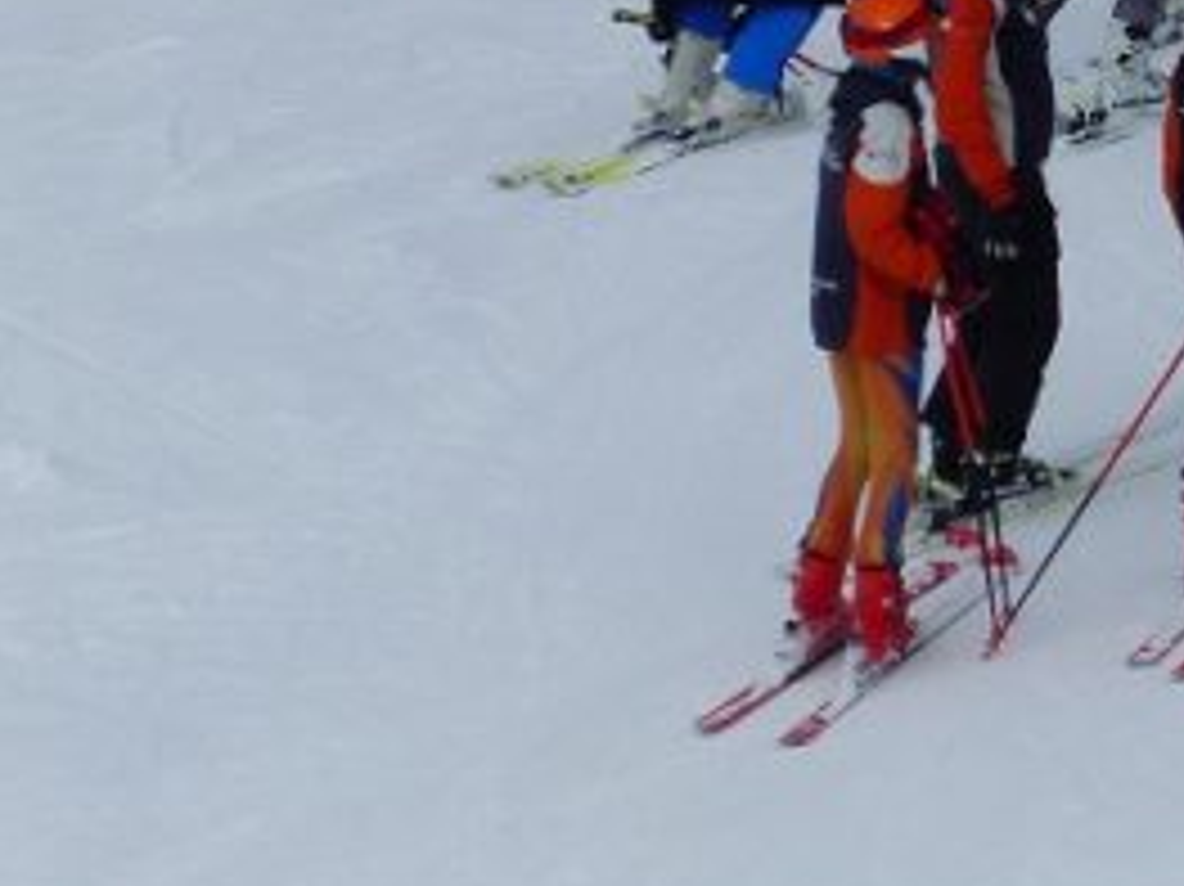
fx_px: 49983
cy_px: -252
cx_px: 1477
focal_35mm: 1462
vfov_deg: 1.0
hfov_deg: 1.4
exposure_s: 1/1300
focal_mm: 99.5
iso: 100
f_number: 5.6
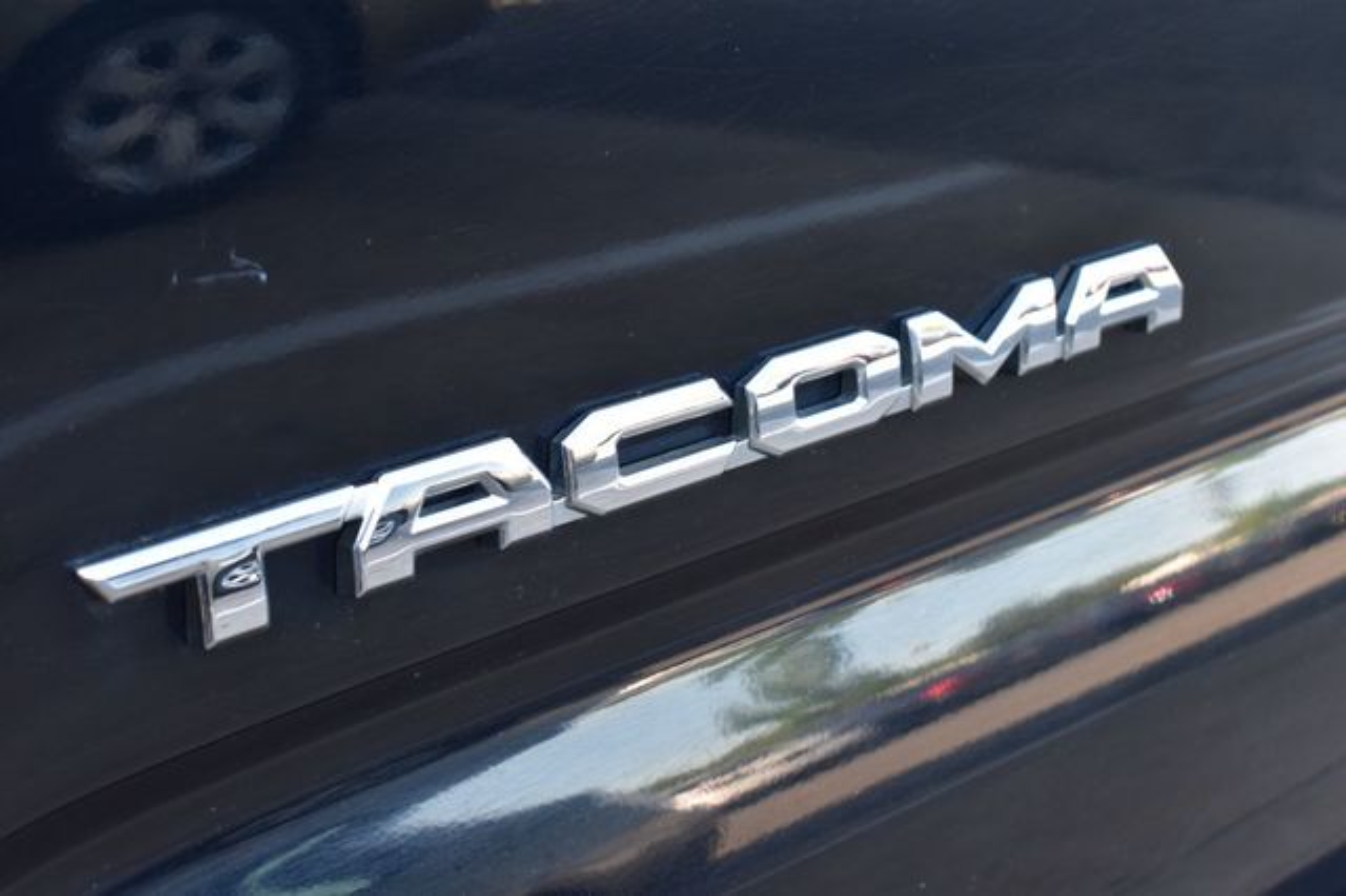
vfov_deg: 22.6
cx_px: 673
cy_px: 448
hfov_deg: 33.4
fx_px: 2242
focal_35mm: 60
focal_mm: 40
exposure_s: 1/60
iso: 400
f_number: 8
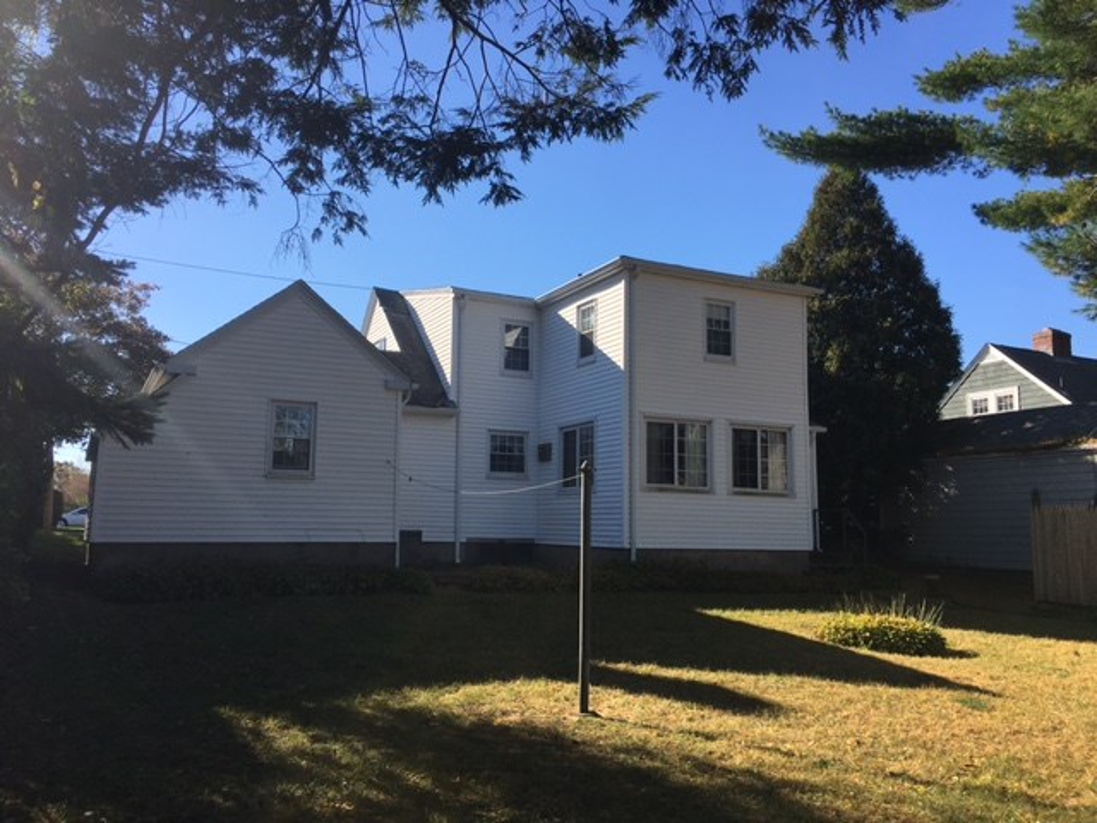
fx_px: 919
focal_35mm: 29
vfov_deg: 48.2
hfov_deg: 61.7
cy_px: 412
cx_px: 548
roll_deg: -1.6
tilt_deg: +8.2
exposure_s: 1/1183
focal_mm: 4.15
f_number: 2.2
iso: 25
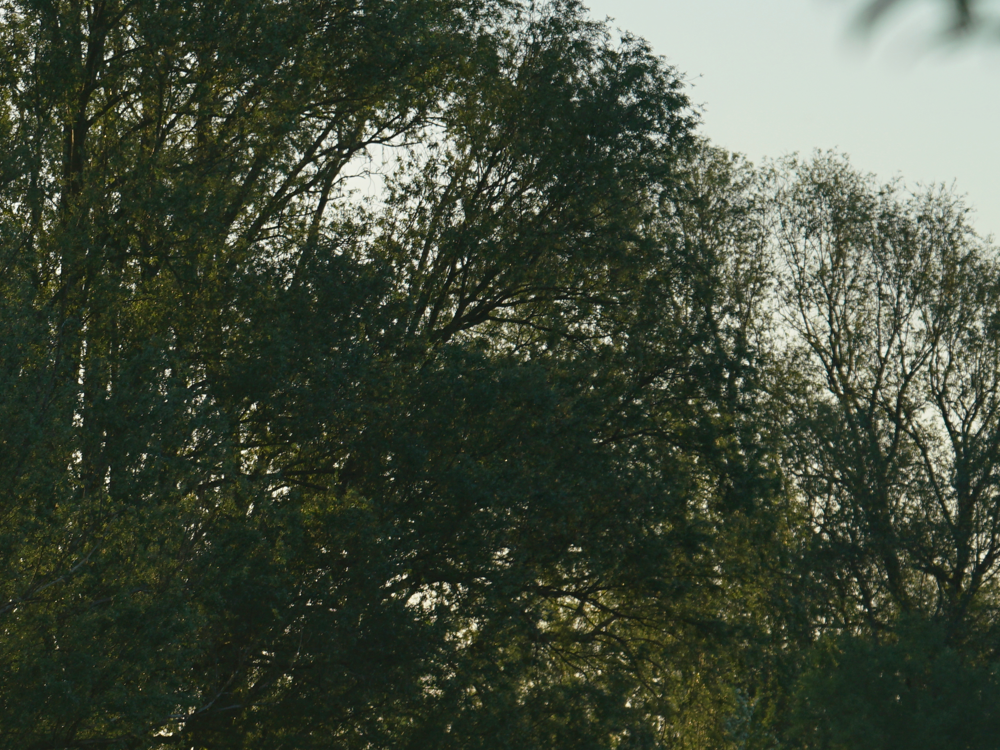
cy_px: 409
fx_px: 11295
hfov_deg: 5.0
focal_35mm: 391
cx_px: -548
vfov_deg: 3.8
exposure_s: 1/200
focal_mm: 128
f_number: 8
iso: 100
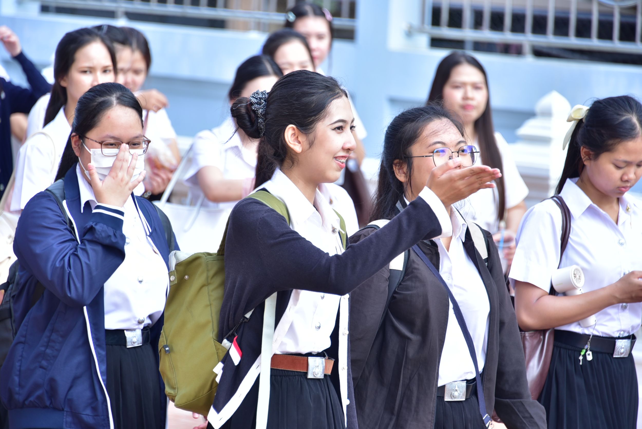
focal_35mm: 230
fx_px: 4103
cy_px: 214
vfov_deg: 6.0
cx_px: 321
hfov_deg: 8.9
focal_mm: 230
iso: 250
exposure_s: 1/200
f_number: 6.3
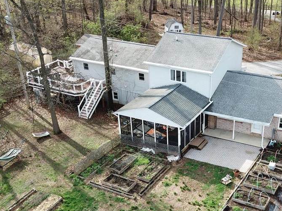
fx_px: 407
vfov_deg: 28.8
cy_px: 145
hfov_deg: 38.0
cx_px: 175
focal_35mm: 50
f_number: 2.2
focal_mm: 4.73
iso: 100
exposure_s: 1/383
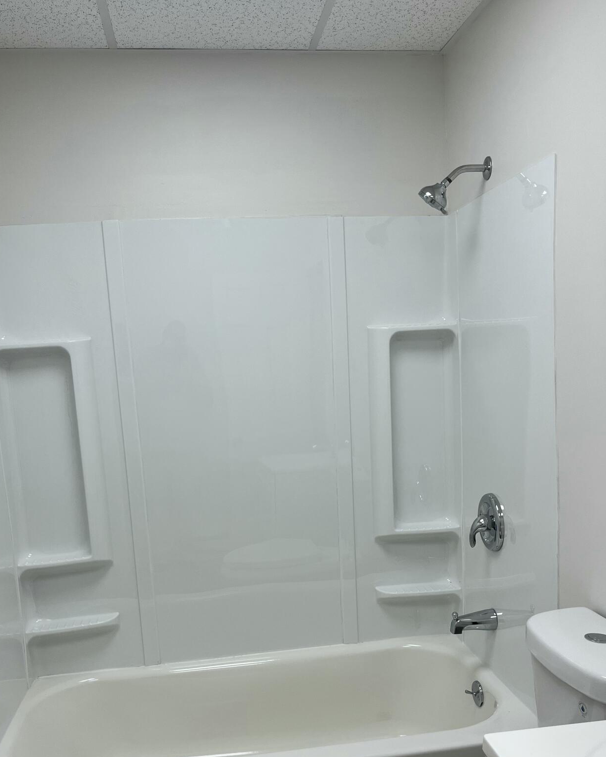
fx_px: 740
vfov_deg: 53.9
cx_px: 292
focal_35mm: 33
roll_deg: +3.9
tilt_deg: -8.4
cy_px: 443
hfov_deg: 44.5
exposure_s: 1/234
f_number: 1.6
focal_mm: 5.1
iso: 50
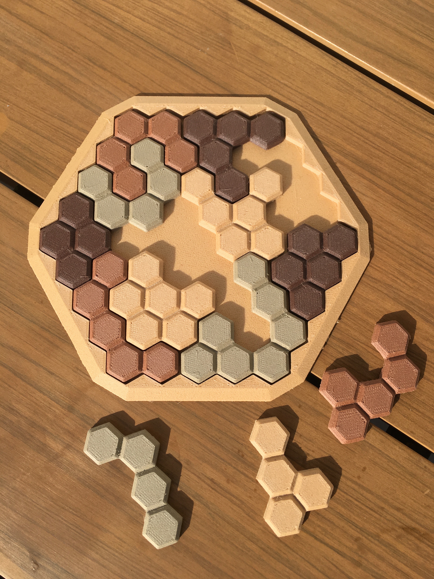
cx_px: 217
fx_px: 485
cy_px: 290
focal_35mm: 29
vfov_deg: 61.7
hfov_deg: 48.2
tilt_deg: -79.8
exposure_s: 1/1282
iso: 25
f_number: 2.2
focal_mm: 4.15
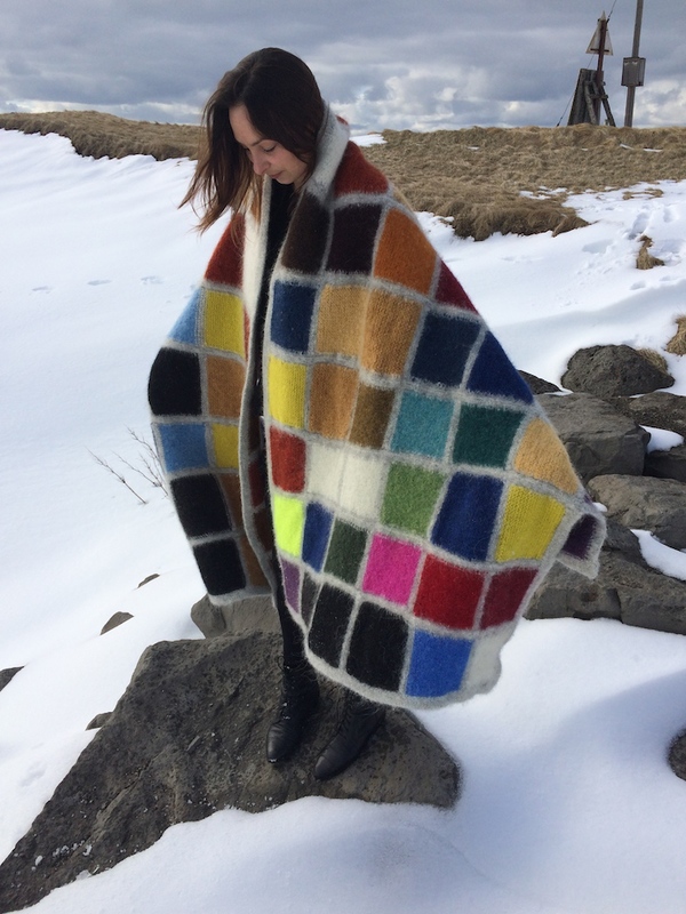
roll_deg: -1.9
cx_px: 343
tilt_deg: -21.7
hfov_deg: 48.2
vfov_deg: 61.7
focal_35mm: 29
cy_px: 457
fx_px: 766
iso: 32
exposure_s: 1/3165
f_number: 2.2
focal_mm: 4.15
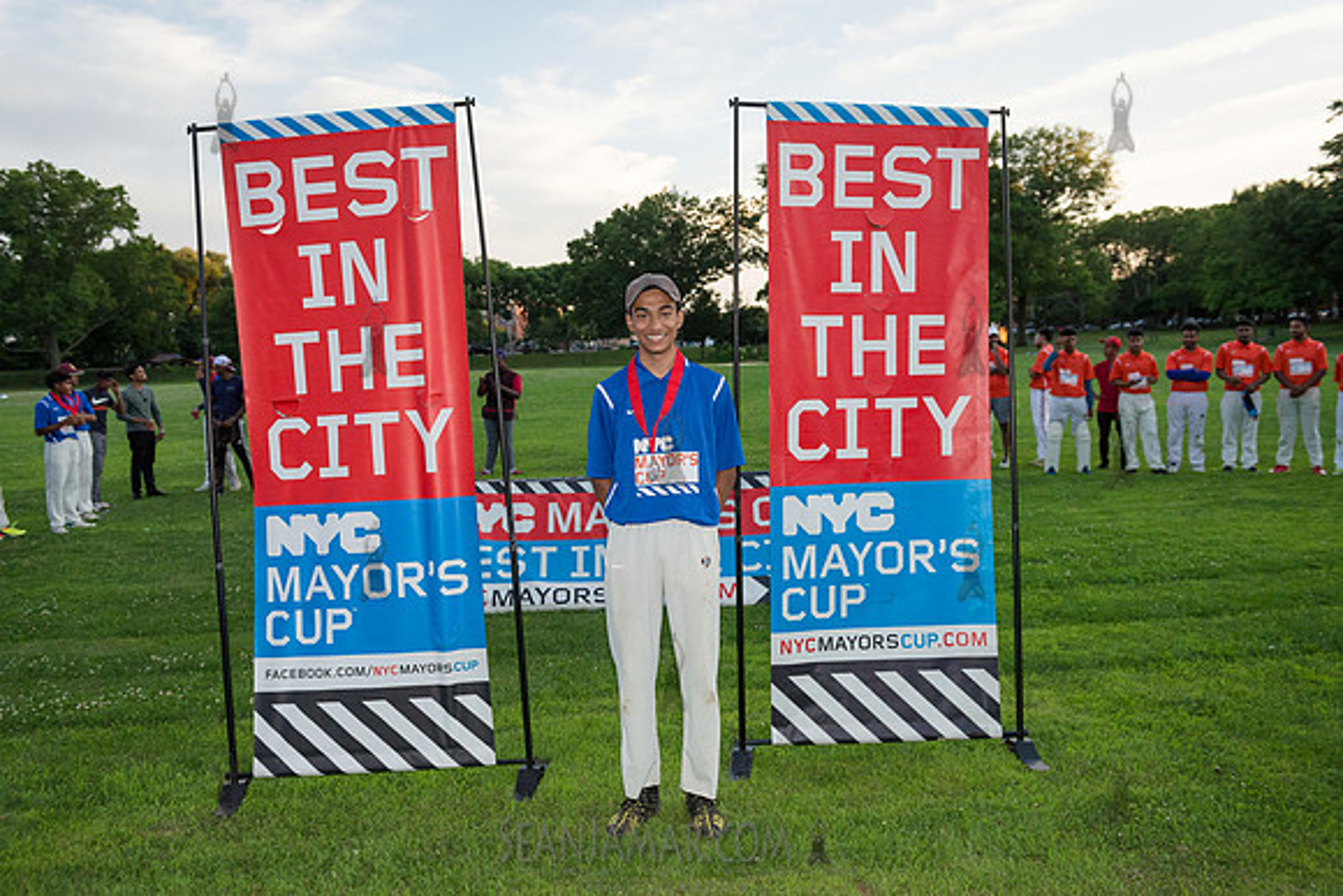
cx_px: 672
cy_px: 448
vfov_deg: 45.0
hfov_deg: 63.6
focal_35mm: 29
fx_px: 1082
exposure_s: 1/2000
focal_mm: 29
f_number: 4
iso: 1600
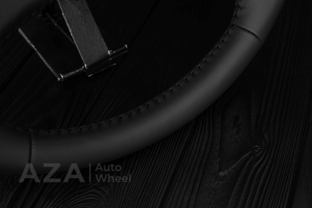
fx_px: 455
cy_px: 104
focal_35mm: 52
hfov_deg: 37.8
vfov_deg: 25.8
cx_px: 156
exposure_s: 1/125
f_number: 6.3
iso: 500
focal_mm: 35
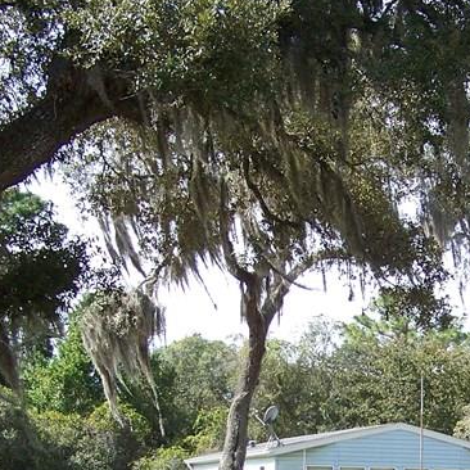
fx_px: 1367
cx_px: 383
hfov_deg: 19.3
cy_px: 439
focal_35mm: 89
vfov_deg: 19.1
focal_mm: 5.85
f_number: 2.8
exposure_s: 1/320
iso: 64
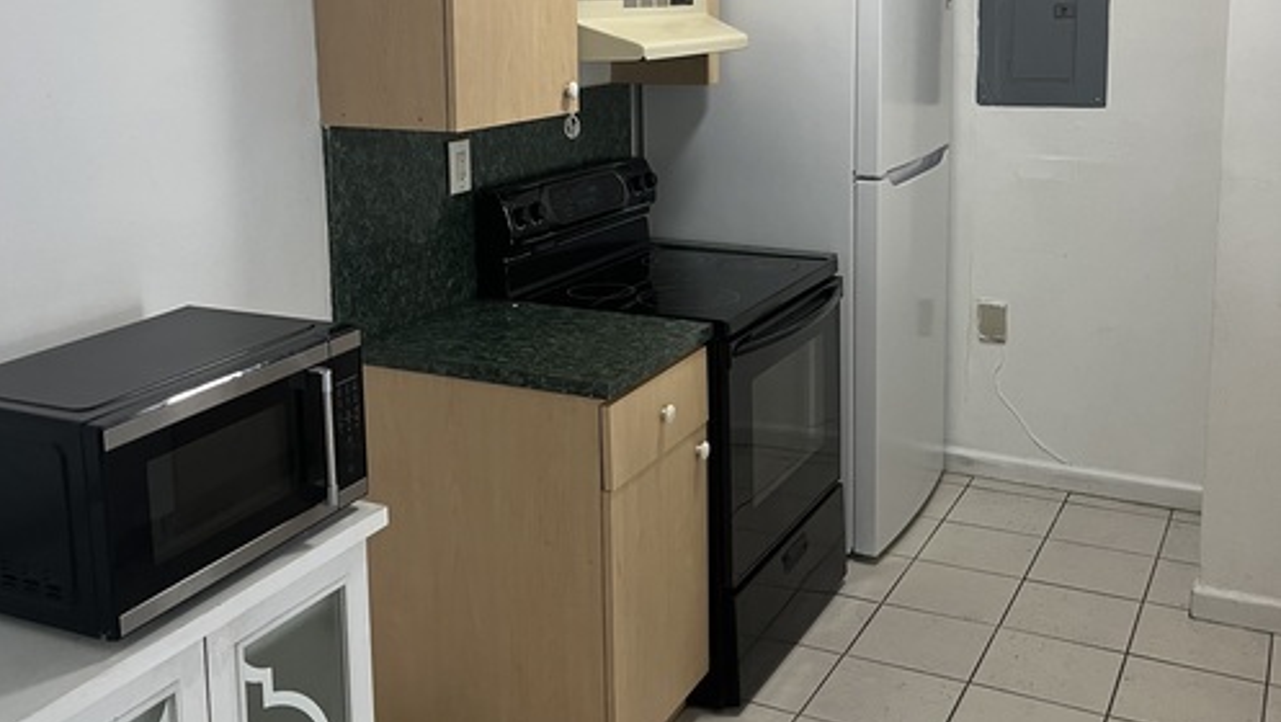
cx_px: 639
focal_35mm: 38
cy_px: 195
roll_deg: +0.5
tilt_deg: -6.4
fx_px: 1291
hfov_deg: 52.8
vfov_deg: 30.8
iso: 125
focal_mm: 5.1
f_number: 1.6
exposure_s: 1/60
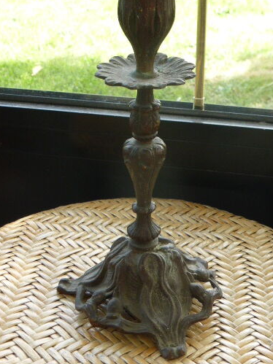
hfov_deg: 21.6
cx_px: 136
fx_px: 715
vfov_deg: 28.6
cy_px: 171
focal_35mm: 68
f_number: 4.4
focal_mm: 9
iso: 250
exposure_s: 1/125
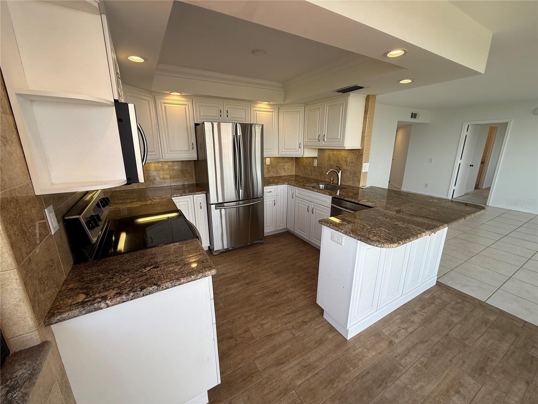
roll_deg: +0.0
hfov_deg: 102.1
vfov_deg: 85.7
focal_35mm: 14
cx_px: 269
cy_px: 202
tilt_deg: -12.9
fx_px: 218
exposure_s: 1/120
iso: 50
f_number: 2.2
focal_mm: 2.22
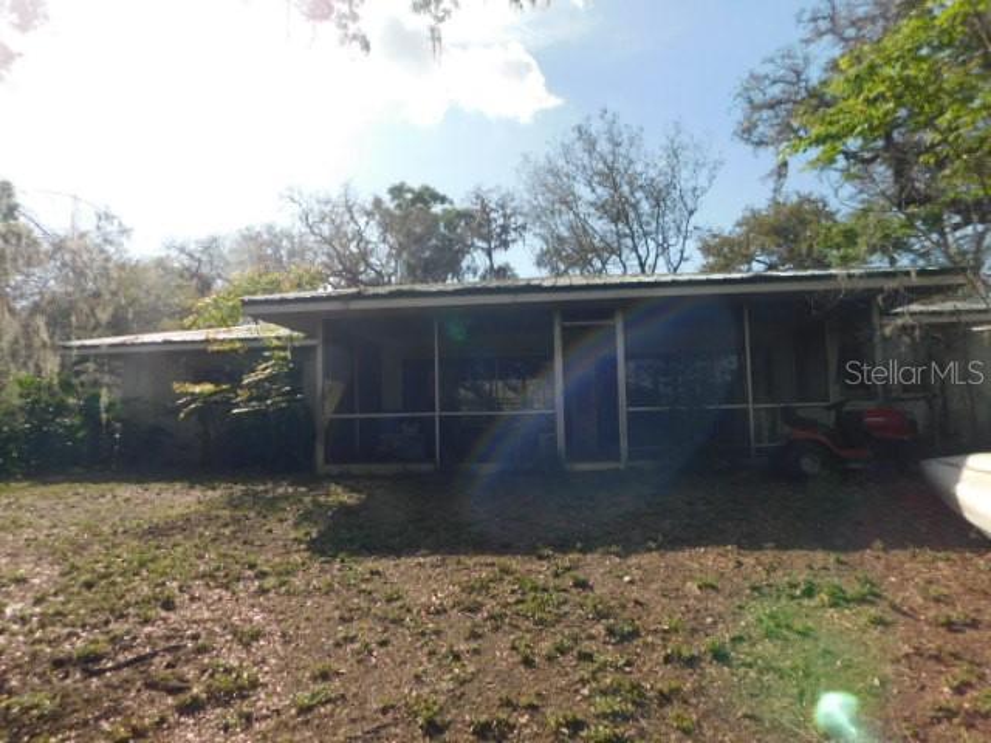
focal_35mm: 23
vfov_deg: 58.9
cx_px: 496
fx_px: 658
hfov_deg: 73.9
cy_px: 372
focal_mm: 4
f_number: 6
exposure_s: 1/400
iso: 125
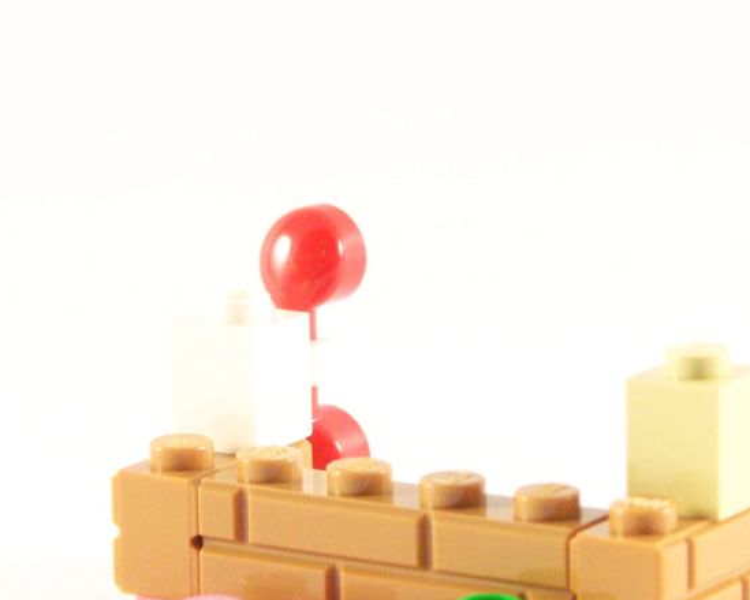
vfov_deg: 6.6
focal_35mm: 233
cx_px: 456
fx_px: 5171
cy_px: 414
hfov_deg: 8.3
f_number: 4
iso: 400
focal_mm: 21.2
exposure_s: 1/60
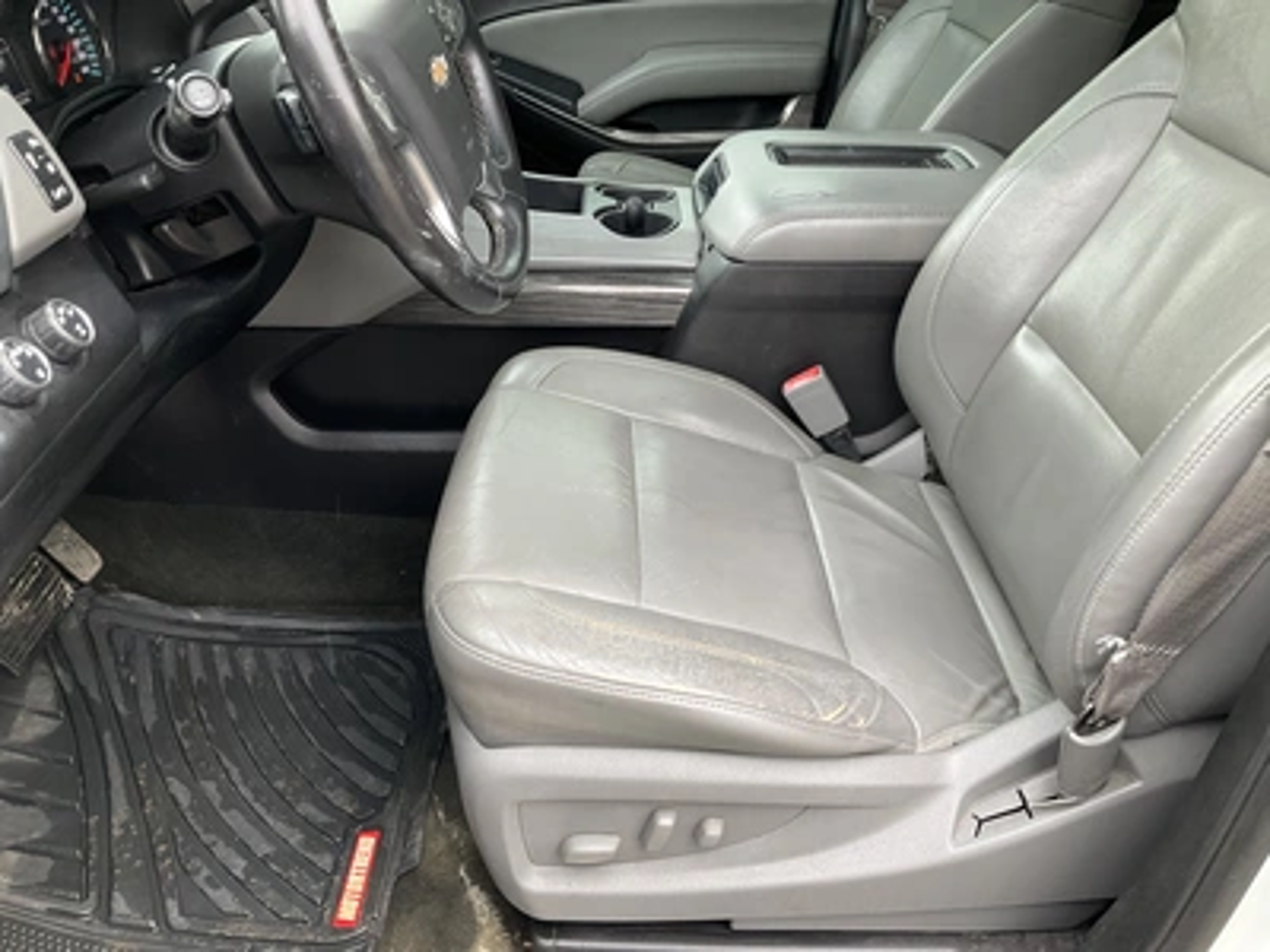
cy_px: 476
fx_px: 1064
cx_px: 635
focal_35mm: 29
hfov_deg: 61.7
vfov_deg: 48.2
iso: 64
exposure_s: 1/118
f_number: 1.8
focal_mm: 3
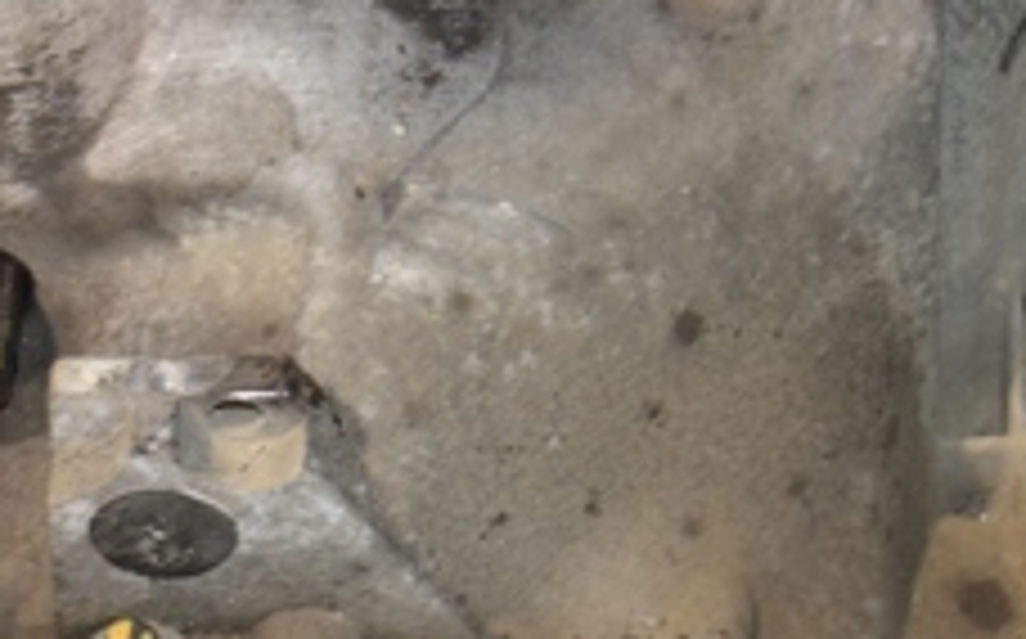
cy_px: 585
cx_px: 202
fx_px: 4202
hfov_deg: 13.8
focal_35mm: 150
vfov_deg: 8.7
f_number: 5
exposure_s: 1/60
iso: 800
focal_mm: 35
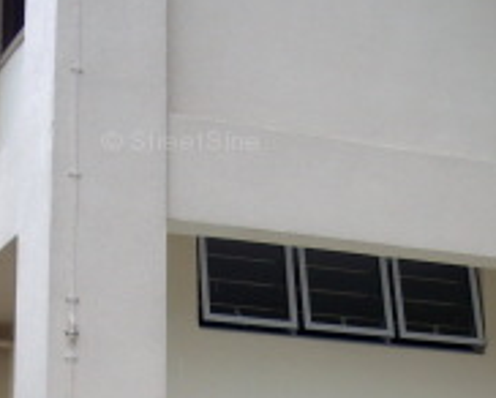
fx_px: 1602
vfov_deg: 13.9
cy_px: 417
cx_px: 305
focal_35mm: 109
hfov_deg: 17.6
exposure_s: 1/250
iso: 80
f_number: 2.8
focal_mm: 6.2
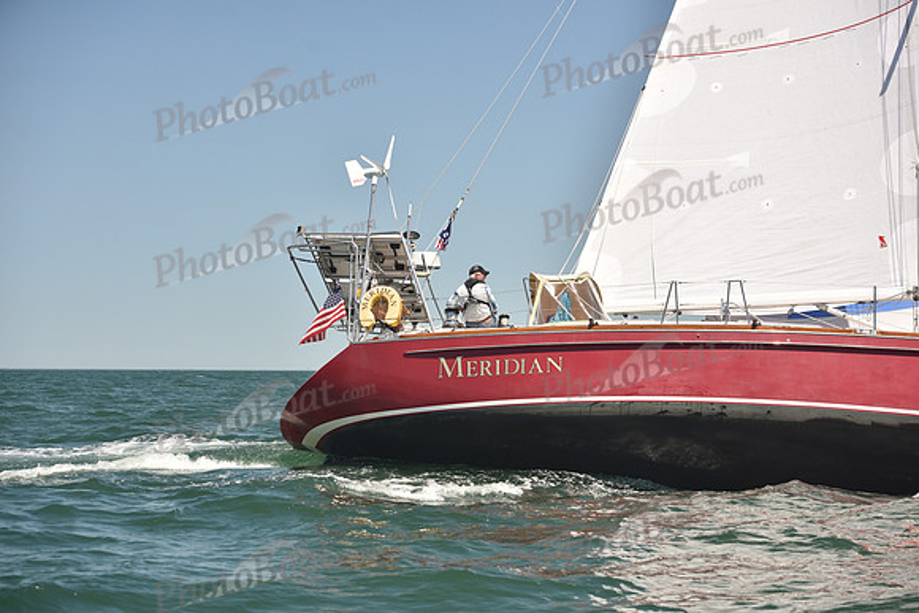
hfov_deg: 28.8
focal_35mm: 70
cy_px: 306
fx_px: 1787
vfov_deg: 19.5
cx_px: 460
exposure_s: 1/800
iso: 250
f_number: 5
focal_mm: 70
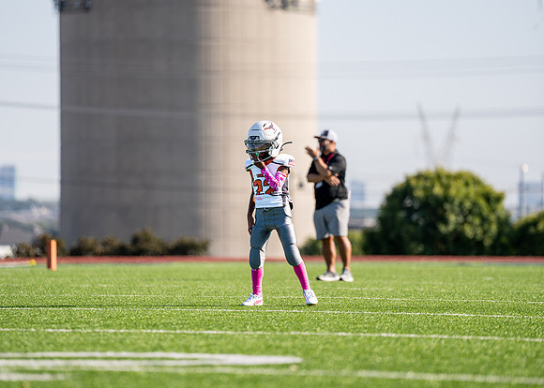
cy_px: 178
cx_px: 274
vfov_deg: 6.1
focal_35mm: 235
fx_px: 3625
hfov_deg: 8.6
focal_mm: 200
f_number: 2.8
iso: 100
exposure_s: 1/1600
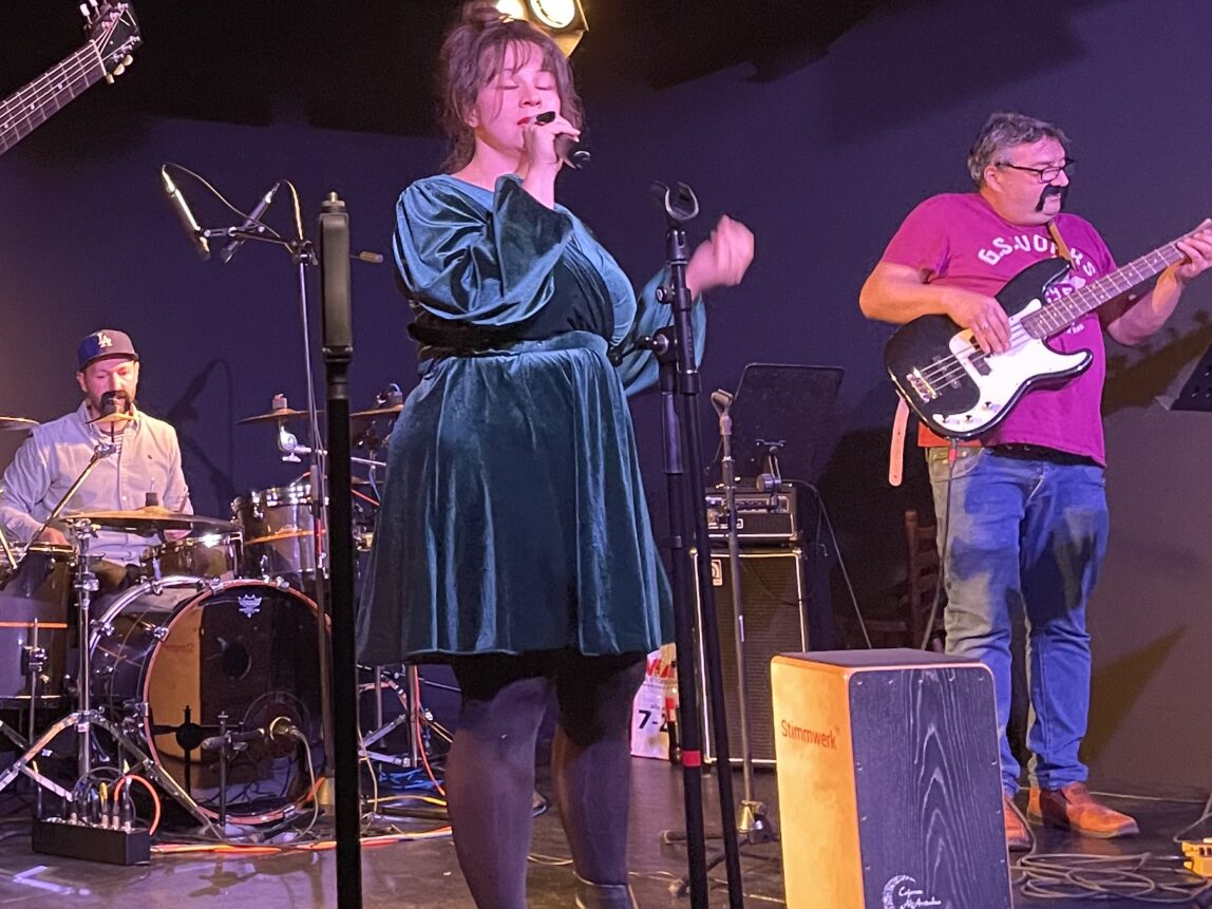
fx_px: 2031
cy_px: 203
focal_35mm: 58
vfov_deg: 24.9
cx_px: 236
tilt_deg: +9.3
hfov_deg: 32.3
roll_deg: +2.0
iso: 800
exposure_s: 1/29
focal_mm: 4.2
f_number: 1.6
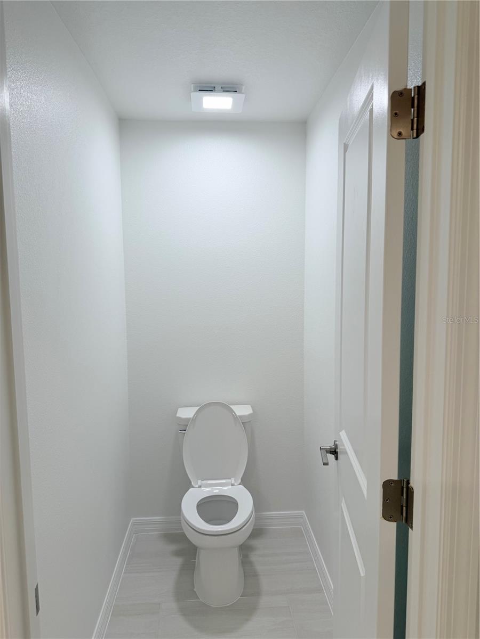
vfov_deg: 71.6
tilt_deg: -5.9
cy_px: 320
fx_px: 444
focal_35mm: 24
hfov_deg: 56.8
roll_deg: +0.5
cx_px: 240
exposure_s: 1/120
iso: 80
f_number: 1.78
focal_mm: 6.76
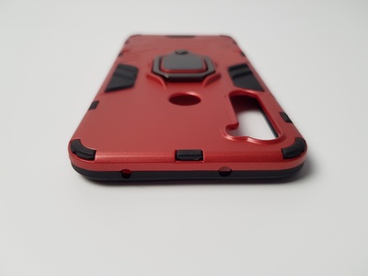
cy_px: 138
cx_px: 184
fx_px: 276
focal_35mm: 26
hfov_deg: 67.3
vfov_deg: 53.1
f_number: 1.7
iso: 125
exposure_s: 1/60
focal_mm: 4.2
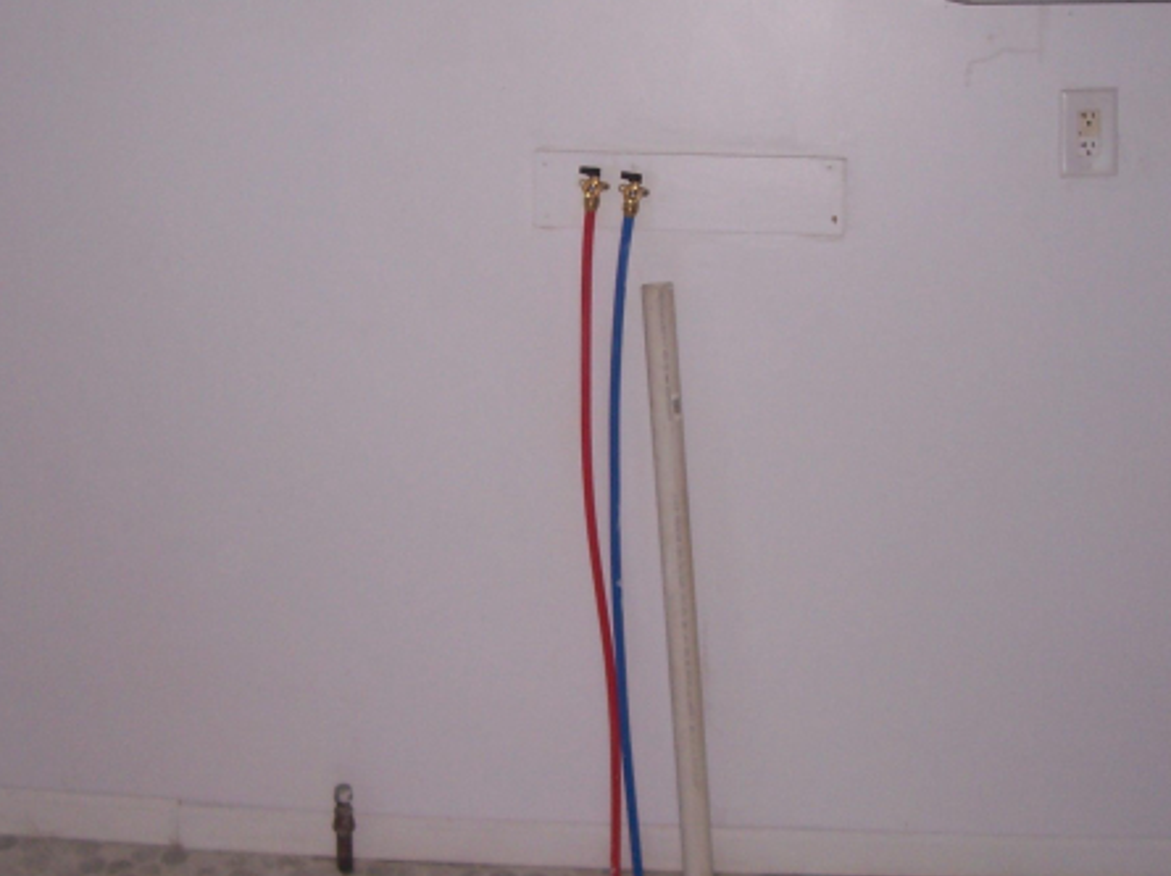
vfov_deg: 28.4
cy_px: 347
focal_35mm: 51
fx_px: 1724
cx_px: 580
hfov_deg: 37.5
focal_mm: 5.6
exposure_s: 1/60
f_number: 2.7
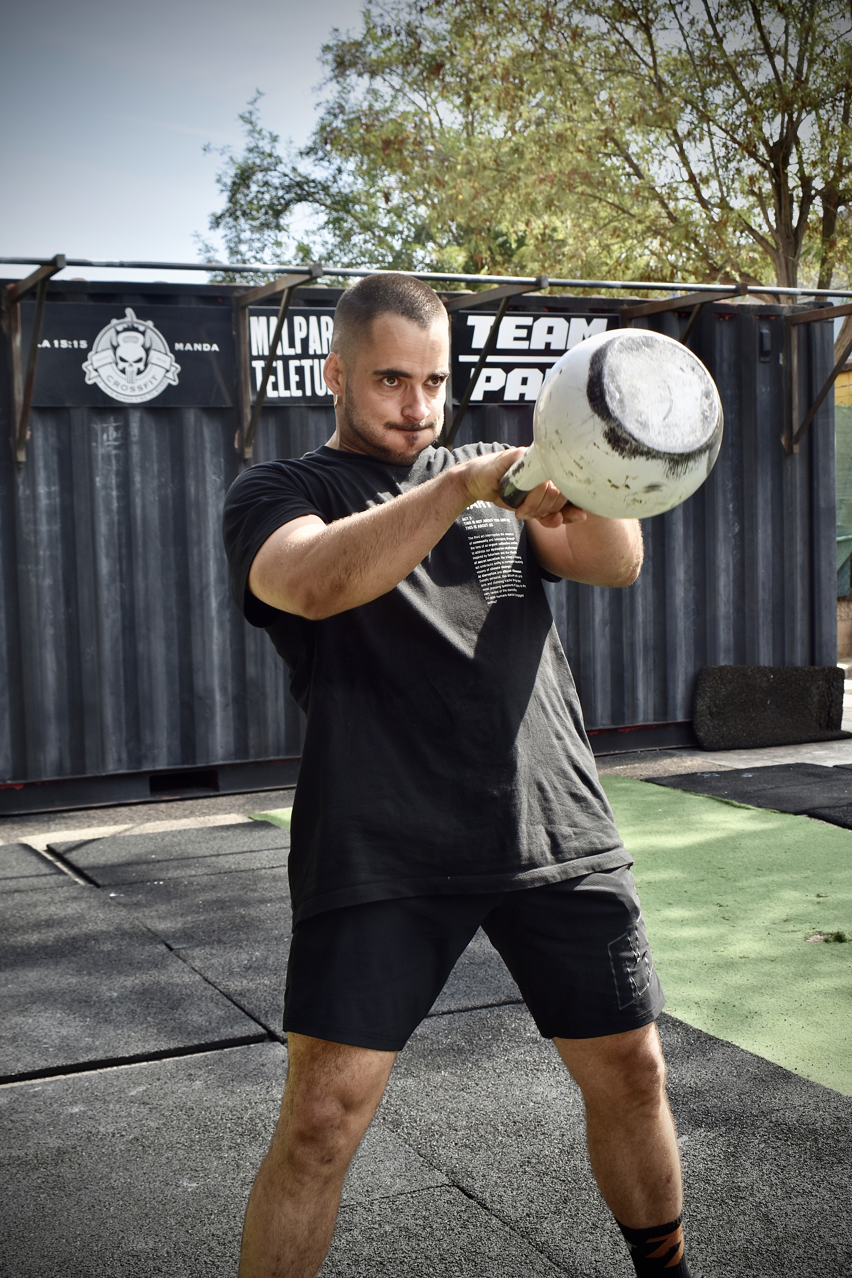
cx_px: 428
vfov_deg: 44.0
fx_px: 1580
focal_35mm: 45
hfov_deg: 30.2
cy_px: 638
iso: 250
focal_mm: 29
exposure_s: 1/250
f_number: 8
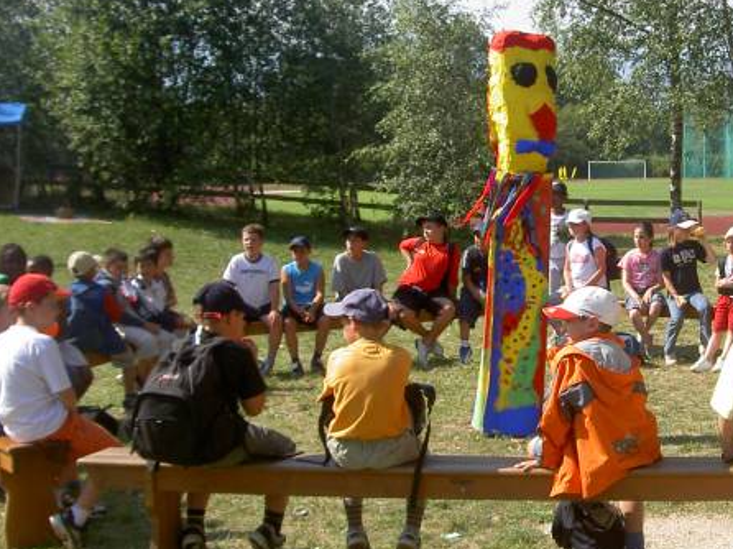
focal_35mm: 70
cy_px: 263
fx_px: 1481
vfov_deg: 21.0
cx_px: 598
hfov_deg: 27.2
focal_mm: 8
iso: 100
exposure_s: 1/250
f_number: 4.7
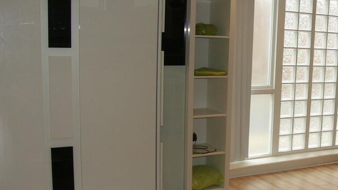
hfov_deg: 40.4
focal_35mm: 50
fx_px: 448
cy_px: 121
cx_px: 246
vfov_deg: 23.9
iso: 100
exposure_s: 1/50
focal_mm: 7.2
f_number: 2.8
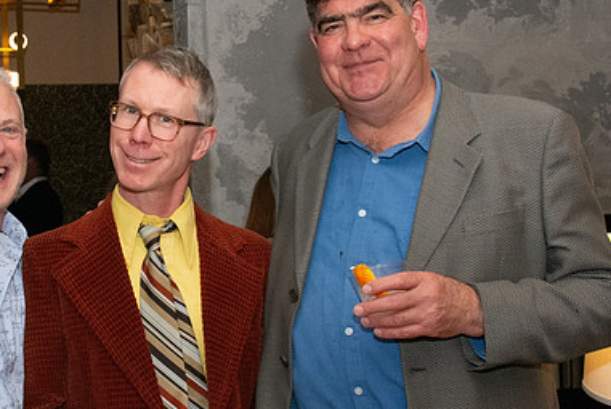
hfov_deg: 26.0
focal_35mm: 77
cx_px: 162
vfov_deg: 17.8
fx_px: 1308
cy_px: 218
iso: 5000
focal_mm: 32
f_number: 11
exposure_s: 1/160
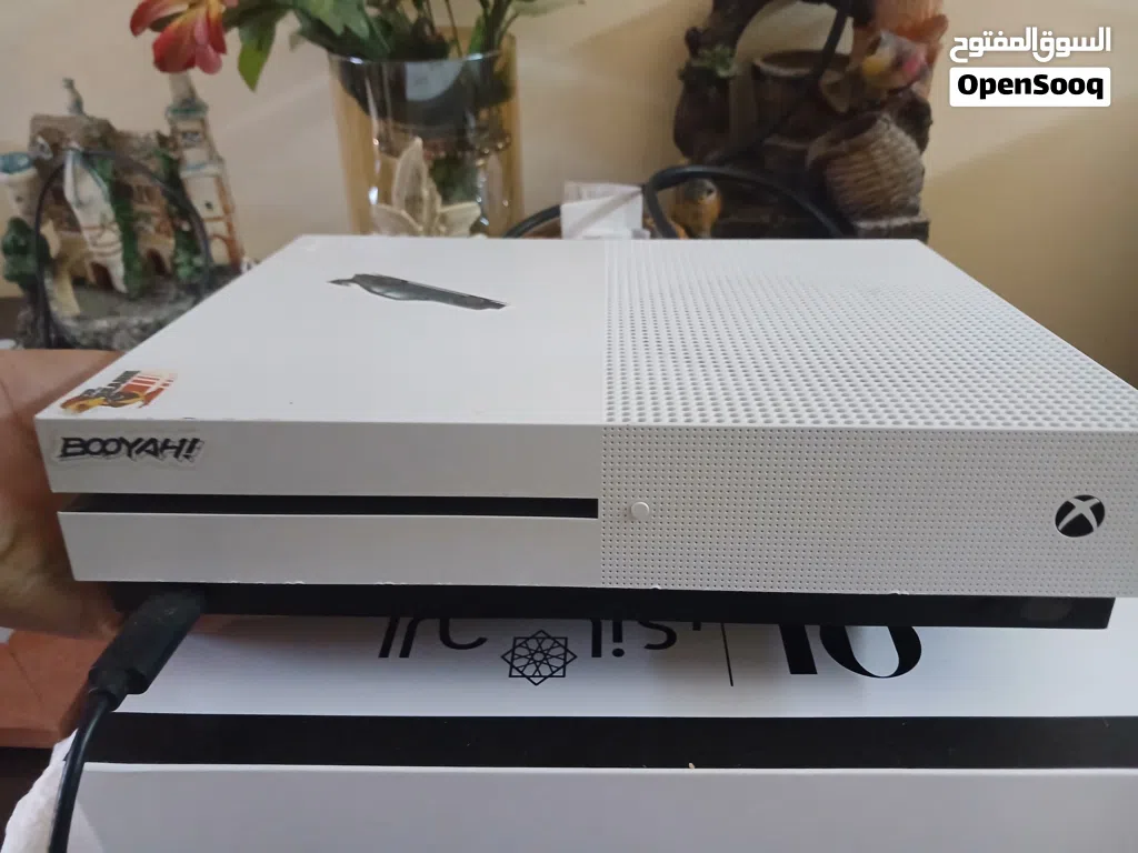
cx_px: 569
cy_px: 426
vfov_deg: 51.4
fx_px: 888
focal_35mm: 27
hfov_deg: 65.3
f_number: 1.8
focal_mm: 3.98
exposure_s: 1/20
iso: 800
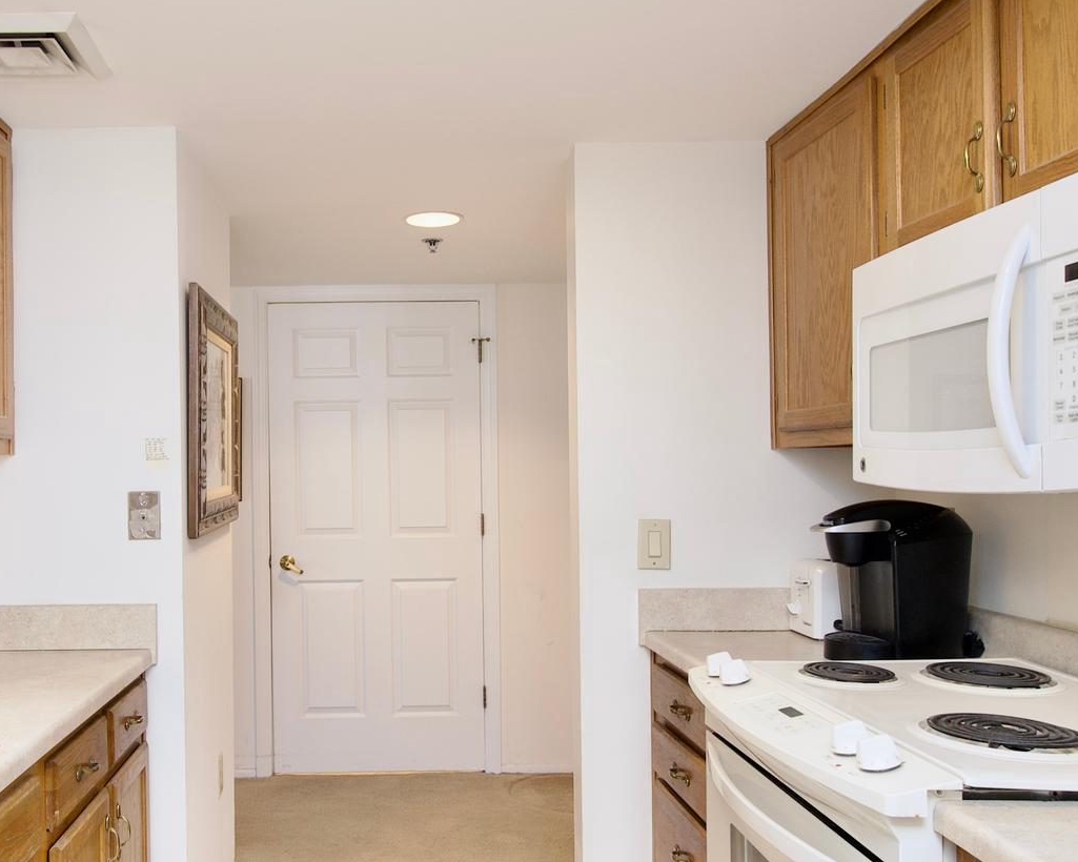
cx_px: 358
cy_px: 438
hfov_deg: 57.5
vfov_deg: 48.5
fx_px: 957
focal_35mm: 30
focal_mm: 11
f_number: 7.1
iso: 320
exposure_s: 1/15
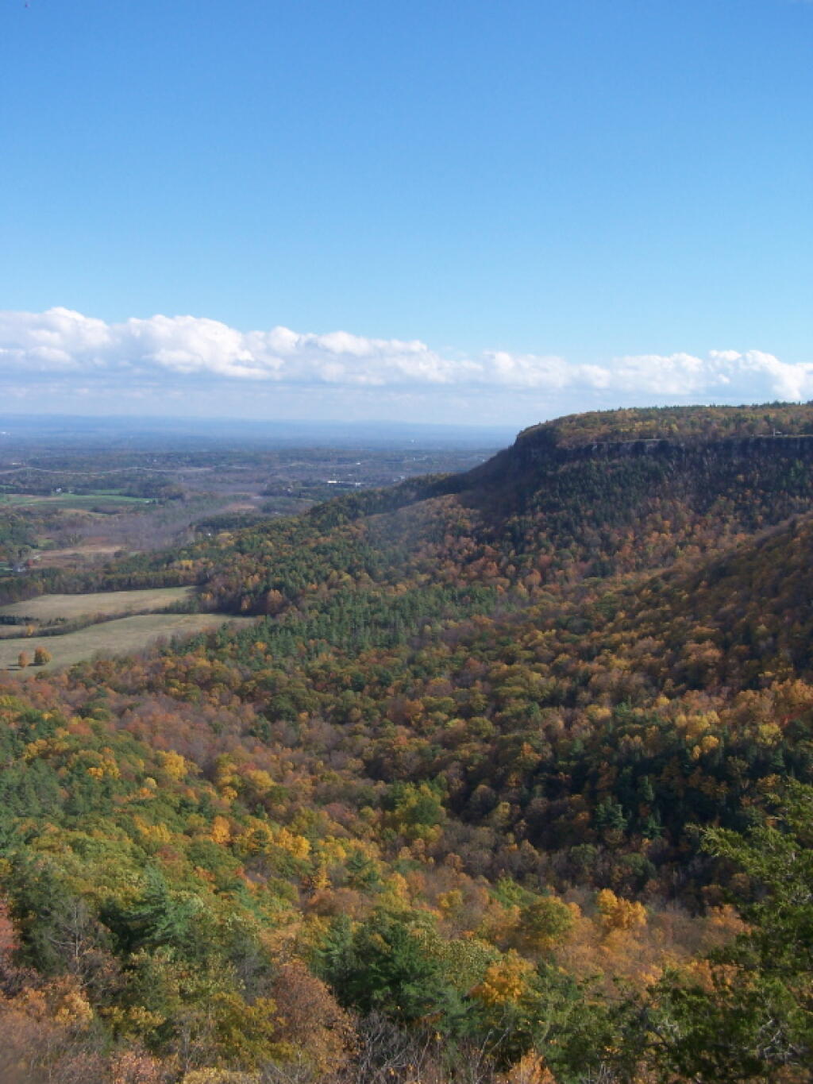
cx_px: 406
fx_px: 1190
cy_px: 542
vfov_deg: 49.0
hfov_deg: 37.7
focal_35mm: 38
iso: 80
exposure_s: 1/640
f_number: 4
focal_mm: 6.3
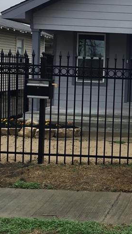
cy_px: 85
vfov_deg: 29.6
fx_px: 442
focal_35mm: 71
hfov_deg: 16.0
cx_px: 176
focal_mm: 3.3
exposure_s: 1/413
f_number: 2.4
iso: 25
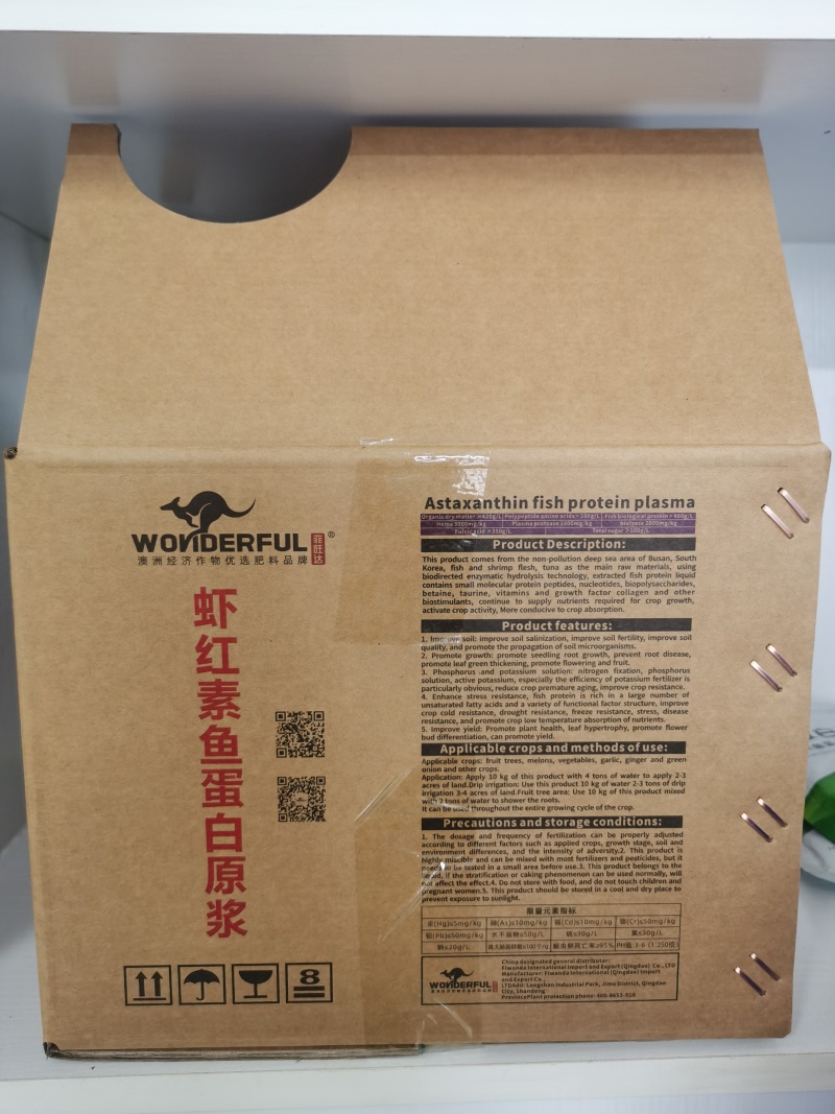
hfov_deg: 51.3
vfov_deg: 65.3
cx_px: 418
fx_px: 869
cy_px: 557
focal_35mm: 27
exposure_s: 1/60
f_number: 1.8
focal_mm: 5.58
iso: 200
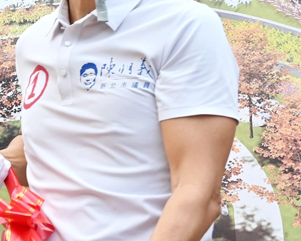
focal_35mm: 227
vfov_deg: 6.8
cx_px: -335
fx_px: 2022
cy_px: 135
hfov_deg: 8.1
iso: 64
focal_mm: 48
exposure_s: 1/125
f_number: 4
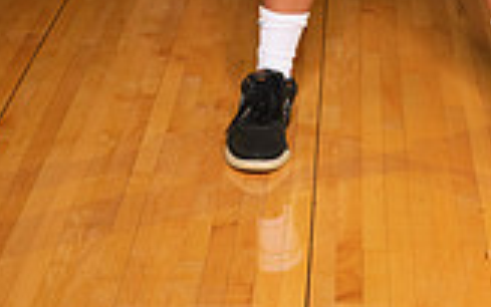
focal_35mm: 135
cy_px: -349
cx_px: 389
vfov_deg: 9.0
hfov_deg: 15.4
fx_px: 1807
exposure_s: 1/400
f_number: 7.1
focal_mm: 48
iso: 250
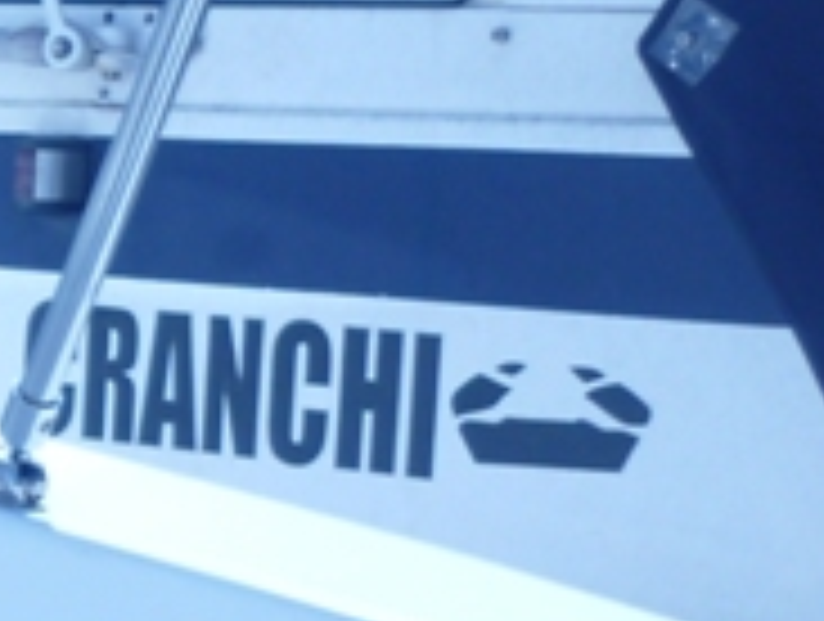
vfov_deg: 10.3
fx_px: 3435
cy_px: 500
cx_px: -901
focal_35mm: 144
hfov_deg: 12.0
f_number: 8
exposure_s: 1/160
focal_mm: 5.5
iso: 80
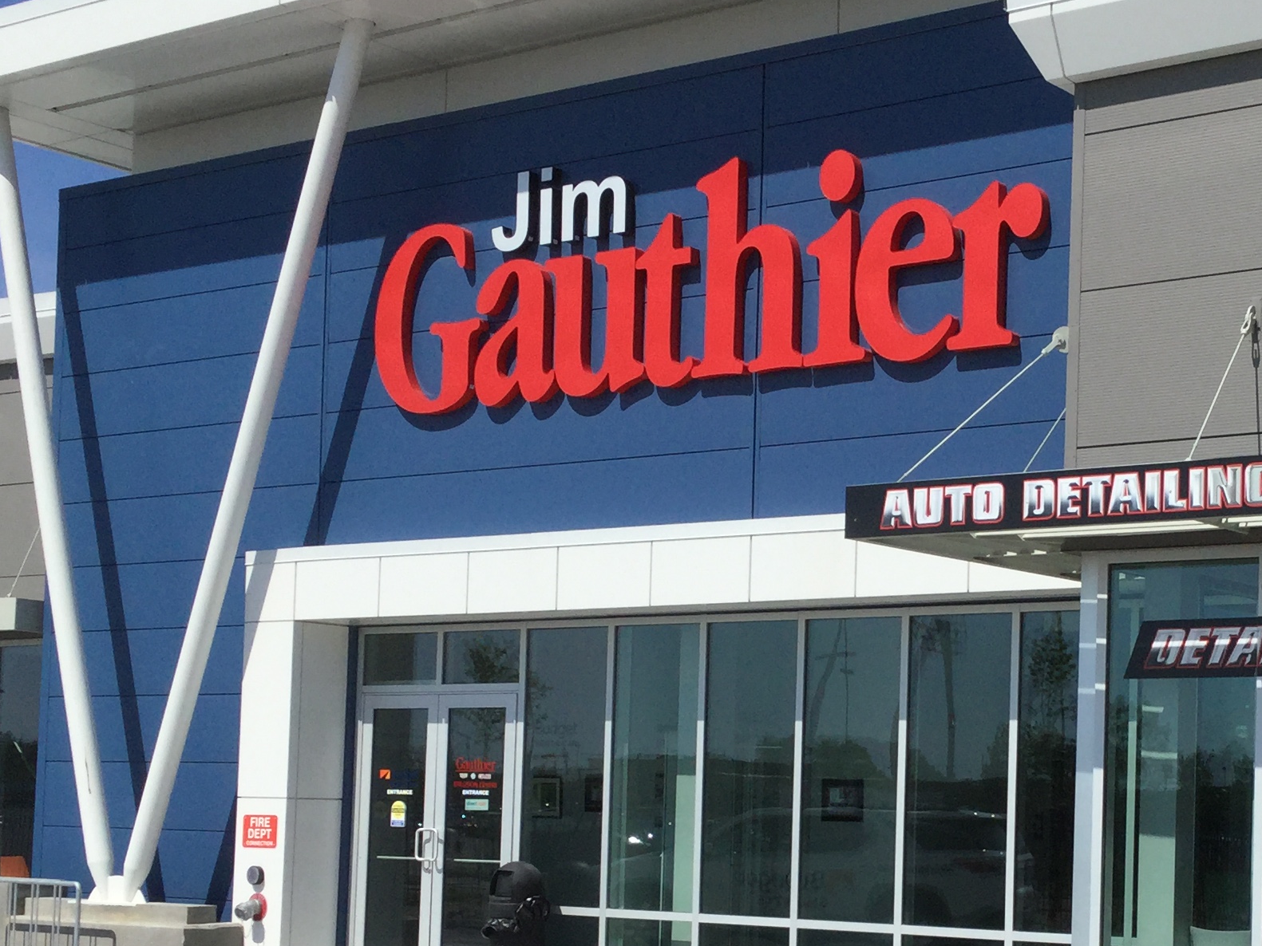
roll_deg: -2.0
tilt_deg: +2.7
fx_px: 2333
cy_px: 719
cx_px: 983
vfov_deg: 22.7
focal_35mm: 64
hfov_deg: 29.7
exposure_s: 1/2551
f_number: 2.4
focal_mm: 3.3
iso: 25
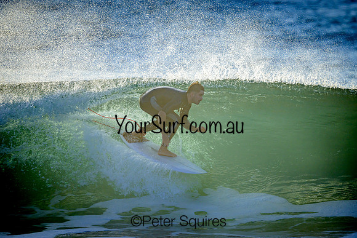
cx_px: 178
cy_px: 119
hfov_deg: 2.6
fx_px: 7935
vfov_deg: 1.7
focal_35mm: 800
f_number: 6.3
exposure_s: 1/2000
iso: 360
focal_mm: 800
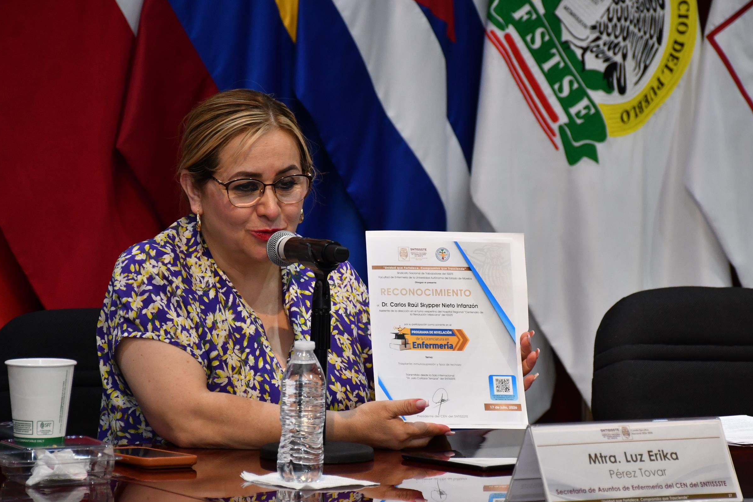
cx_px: 366
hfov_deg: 11.7
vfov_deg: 7.8
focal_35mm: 175
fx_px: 3660
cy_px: 272
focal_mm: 100
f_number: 5.6
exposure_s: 1/100
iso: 1000
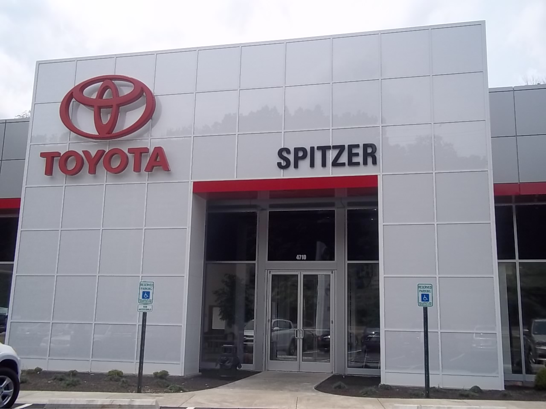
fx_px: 568
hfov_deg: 51.4
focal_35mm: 36
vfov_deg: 39.7
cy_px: 204
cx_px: 273
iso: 80
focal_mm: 6.5
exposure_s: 1/200
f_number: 8
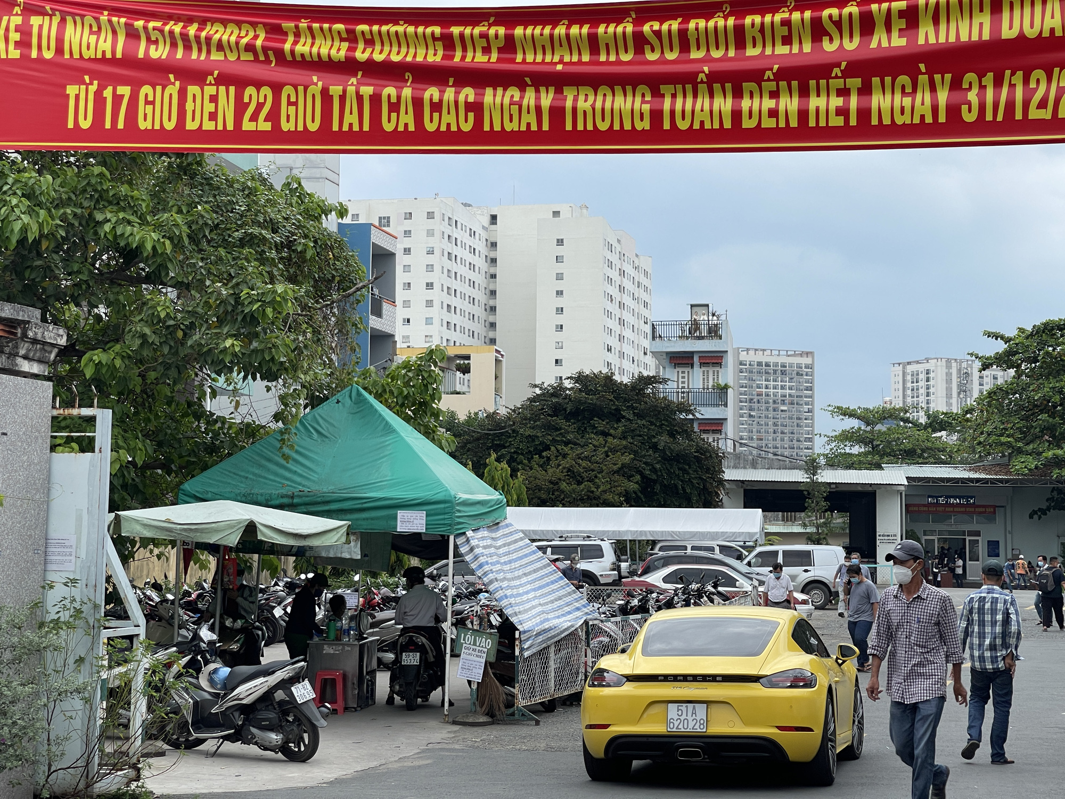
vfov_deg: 22.9
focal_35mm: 64
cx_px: 532
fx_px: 1969
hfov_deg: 30.3
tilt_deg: +2.2
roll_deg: -0.6
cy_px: 400
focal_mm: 7.5
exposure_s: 1/241
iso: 20
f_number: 2.2
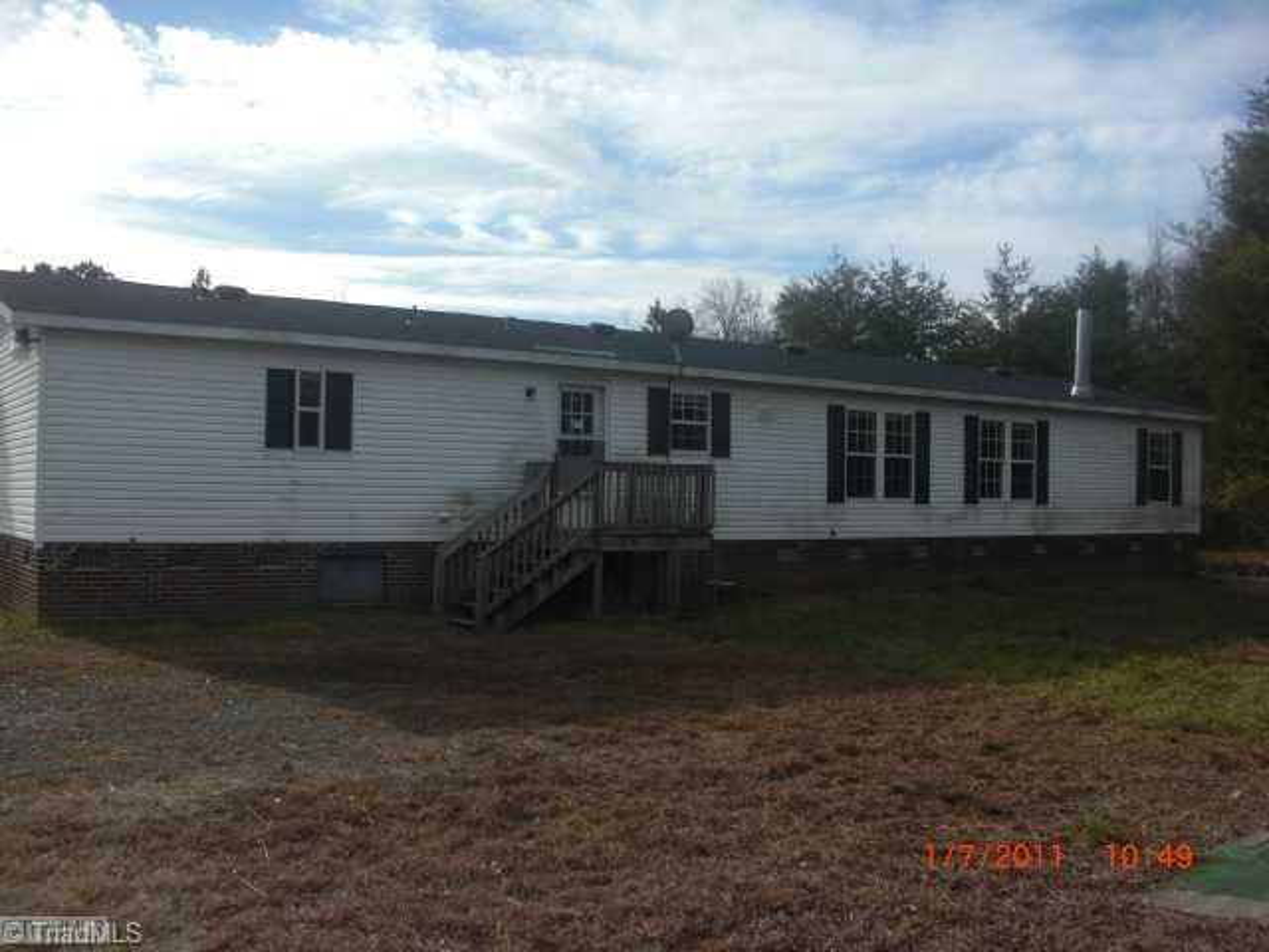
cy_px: 476
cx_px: 634
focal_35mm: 36
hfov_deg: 51.4
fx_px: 1320
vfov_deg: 39.7
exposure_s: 1/1000
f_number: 2.8
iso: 50
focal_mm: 6.3
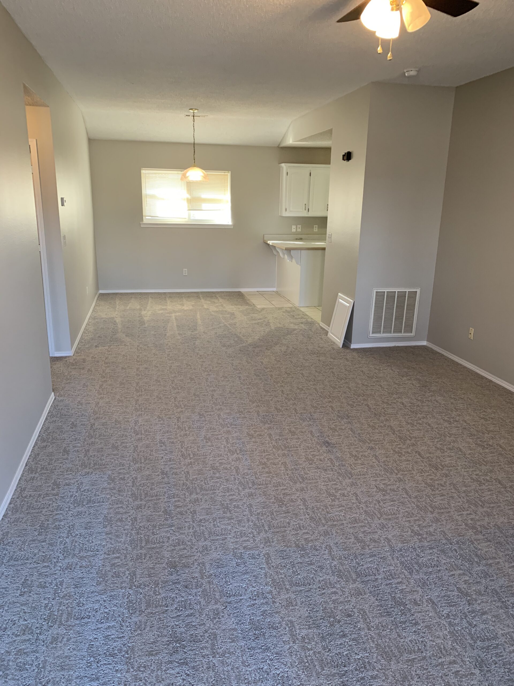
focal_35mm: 26
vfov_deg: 67.3
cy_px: 343
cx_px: 257
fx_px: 515
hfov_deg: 53.1
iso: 160
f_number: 1.8
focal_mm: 4.25
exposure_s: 1/60
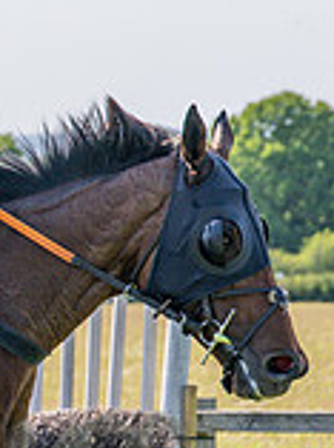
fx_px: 4573
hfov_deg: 4.1
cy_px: 380
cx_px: -300
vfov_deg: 5.6
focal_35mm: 354
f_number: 4
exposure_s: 1/1600
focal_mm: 70
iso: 200
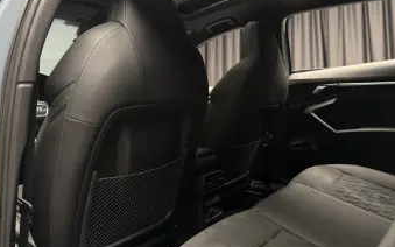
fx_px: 291
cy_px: 103
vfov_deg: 45.9
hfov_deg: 68.4
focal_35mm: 27
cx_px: 198
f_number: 1.78
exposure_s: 1/60
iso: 400
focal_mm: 6.76
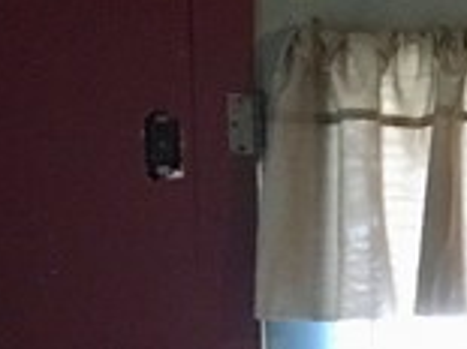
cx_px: 1109
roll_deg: -1.0
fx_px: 2588
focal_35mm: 192
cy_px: 514
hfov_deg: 9.3
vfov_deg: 7.6
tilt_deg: -6.9
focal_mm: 4.15
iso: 250
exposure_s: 1/15
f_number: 2.2
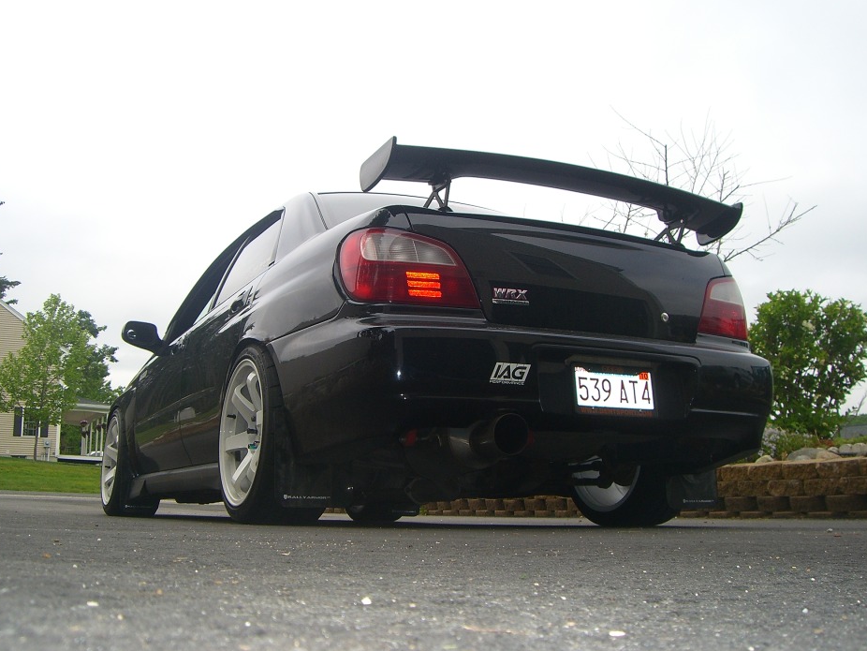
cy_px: 308
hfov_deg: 44.8
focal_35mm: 42
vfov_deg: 34.4
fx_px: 1052
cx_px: 420
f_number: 4.3
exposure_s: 1/320
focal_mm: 6.2
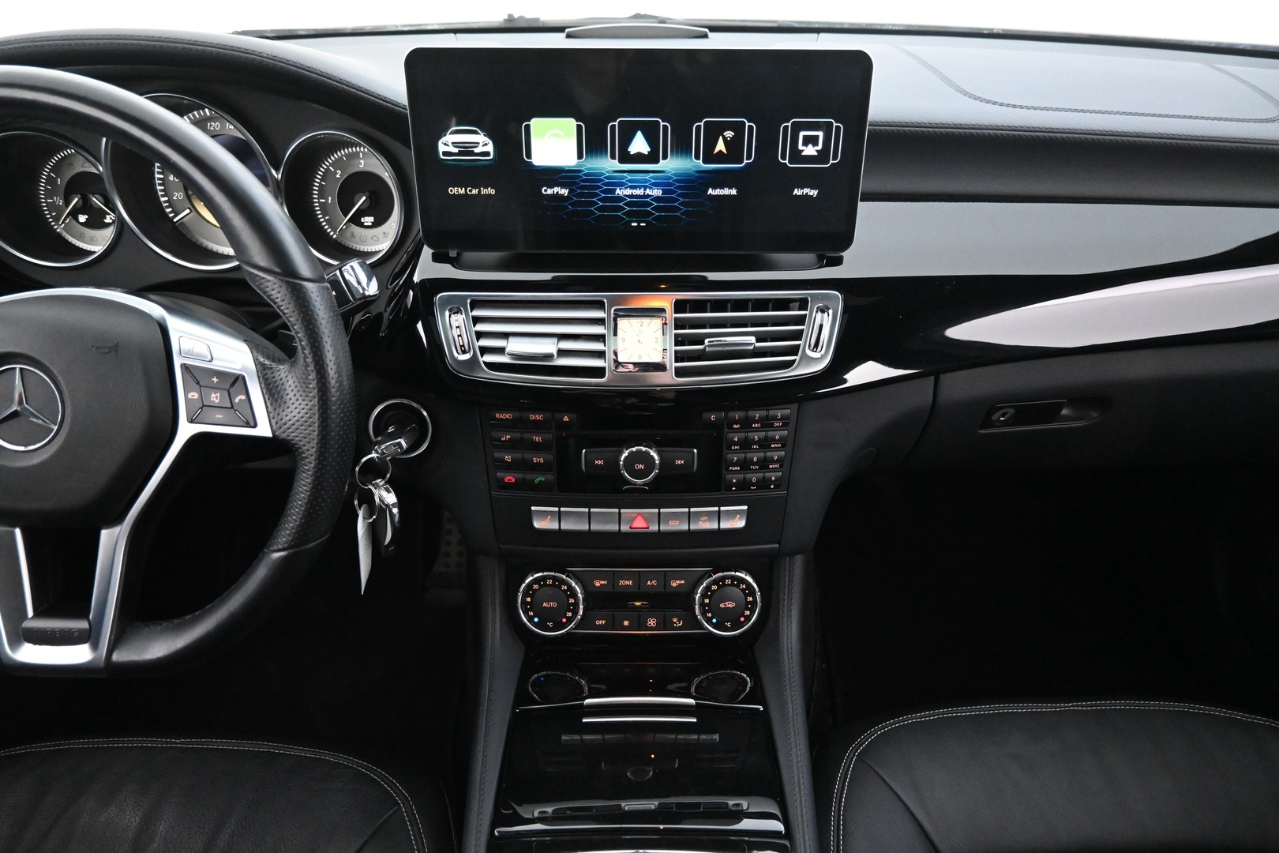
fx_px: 853
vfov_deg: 53.1
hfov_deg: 73.7
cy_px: 426
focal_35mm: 24
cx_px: 640
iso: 6400
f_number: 3.5
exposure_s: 1/25
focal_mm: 16
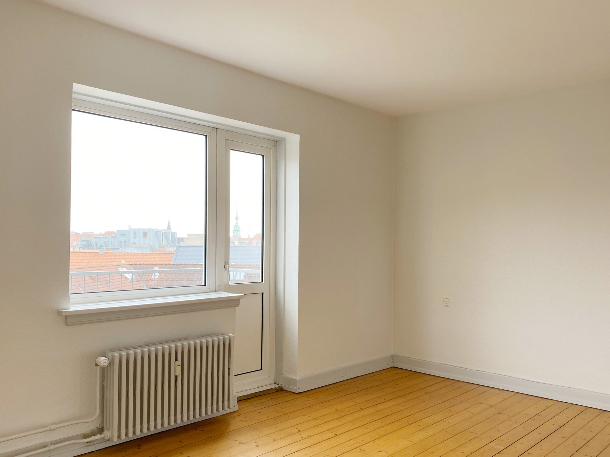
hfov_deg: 61.7
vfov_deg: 48.2
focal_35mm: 29
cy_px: 243
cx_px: 308
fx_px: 511
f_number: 1.8
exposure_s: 1/122
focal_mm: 4.25
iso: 32
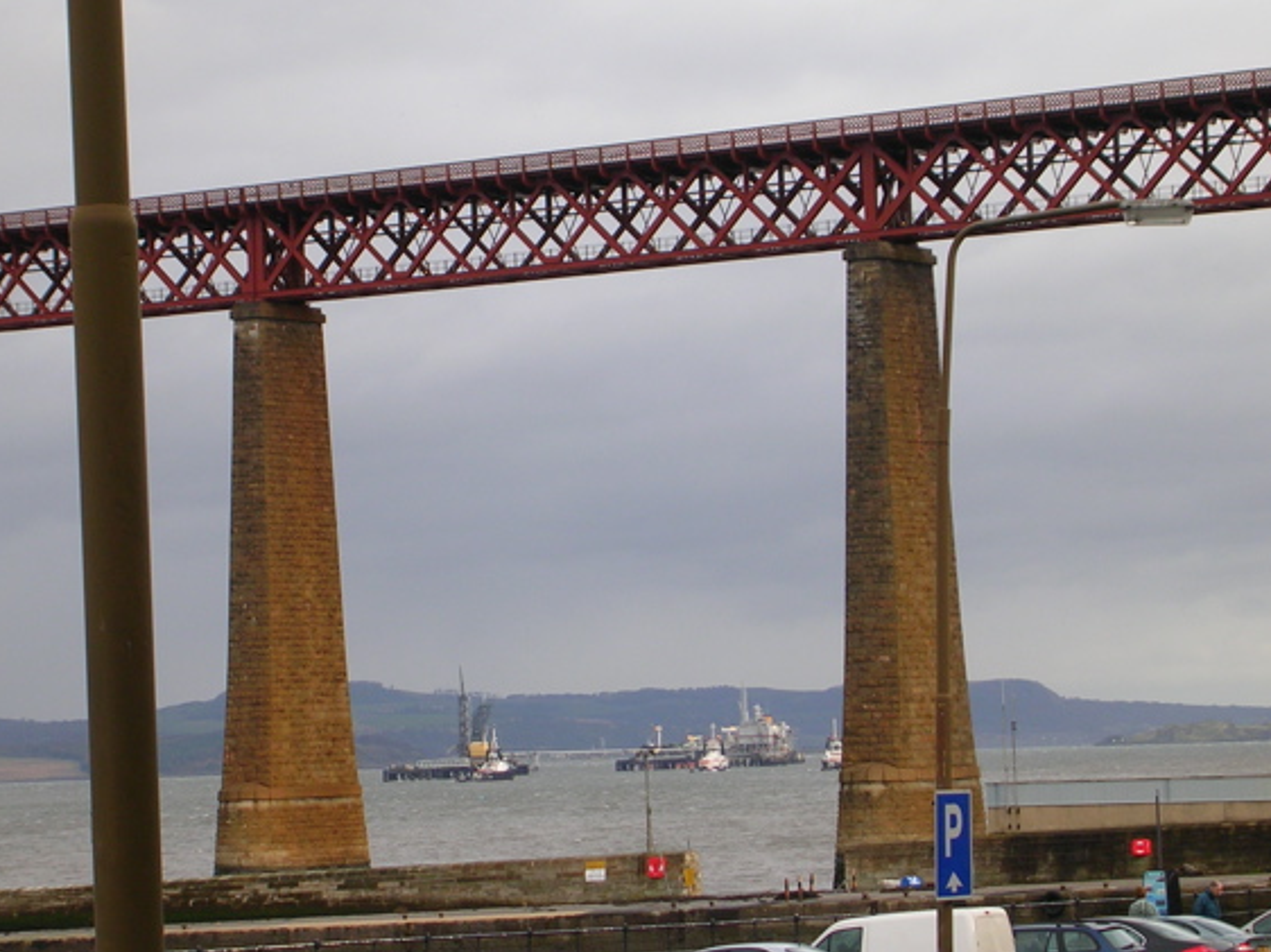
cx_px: 568
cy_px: 427
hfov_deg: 15.1
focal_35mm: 131
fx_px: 4808
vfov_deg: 11.3
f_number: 4.9
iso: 50
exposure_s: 1/180
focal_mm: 17.4
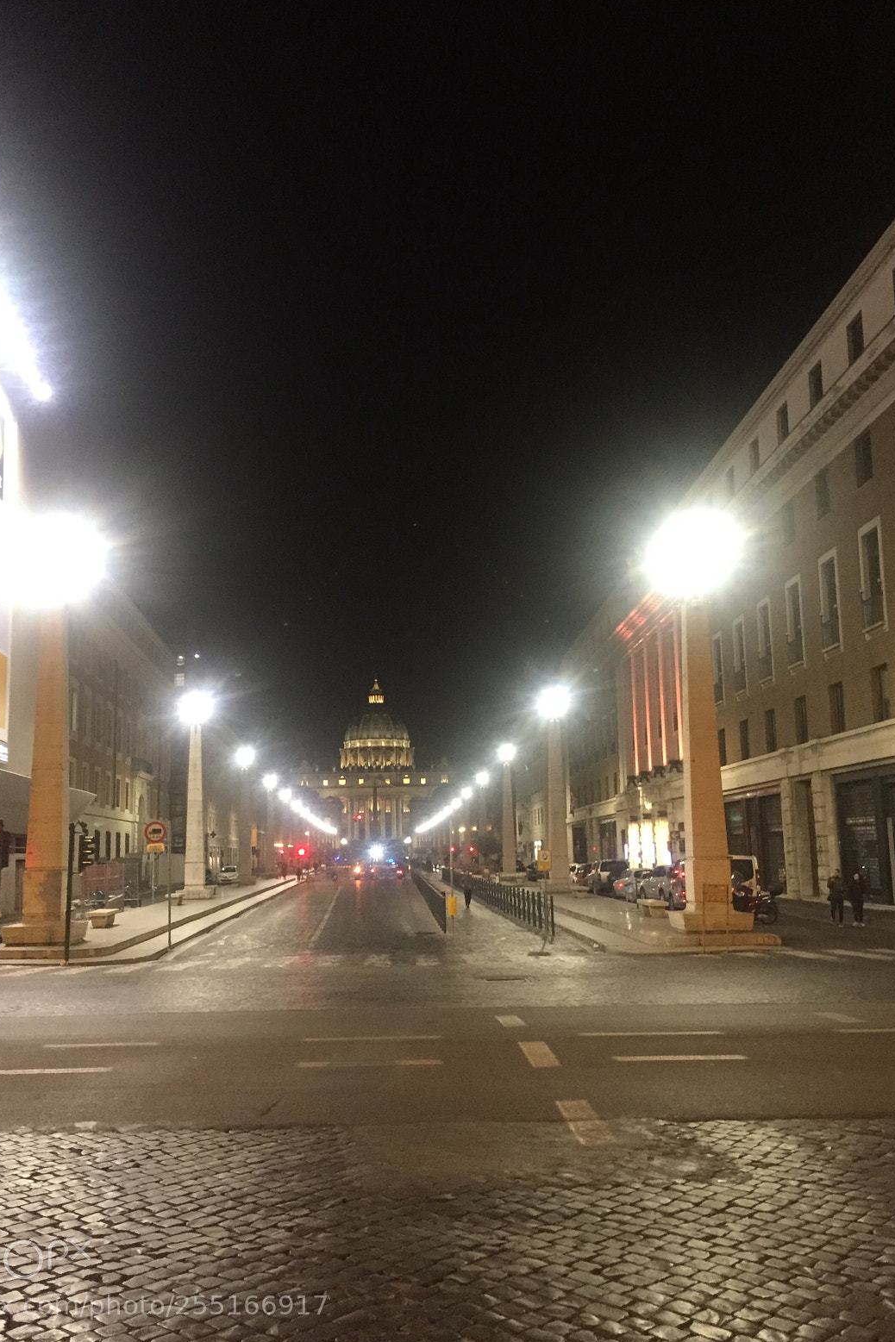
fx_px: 1156
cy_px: 683
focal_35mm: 31
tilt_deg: +7.5
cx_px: 394
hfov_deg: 42.3
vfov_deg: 60.3
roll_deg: +1.4
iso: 250
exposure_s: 1/17
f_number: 2.2
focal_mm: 4.15
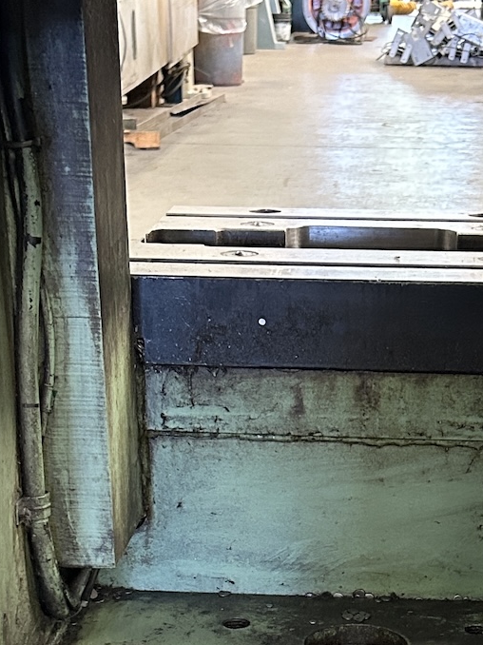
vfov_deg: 23.1
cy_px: 651
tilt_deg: -25.2
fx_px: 1508
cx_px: 351
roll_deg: -0.4
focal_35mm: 81
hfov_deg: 18.1
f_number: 1.5
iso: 500
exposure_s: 1/60
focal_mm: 5.7
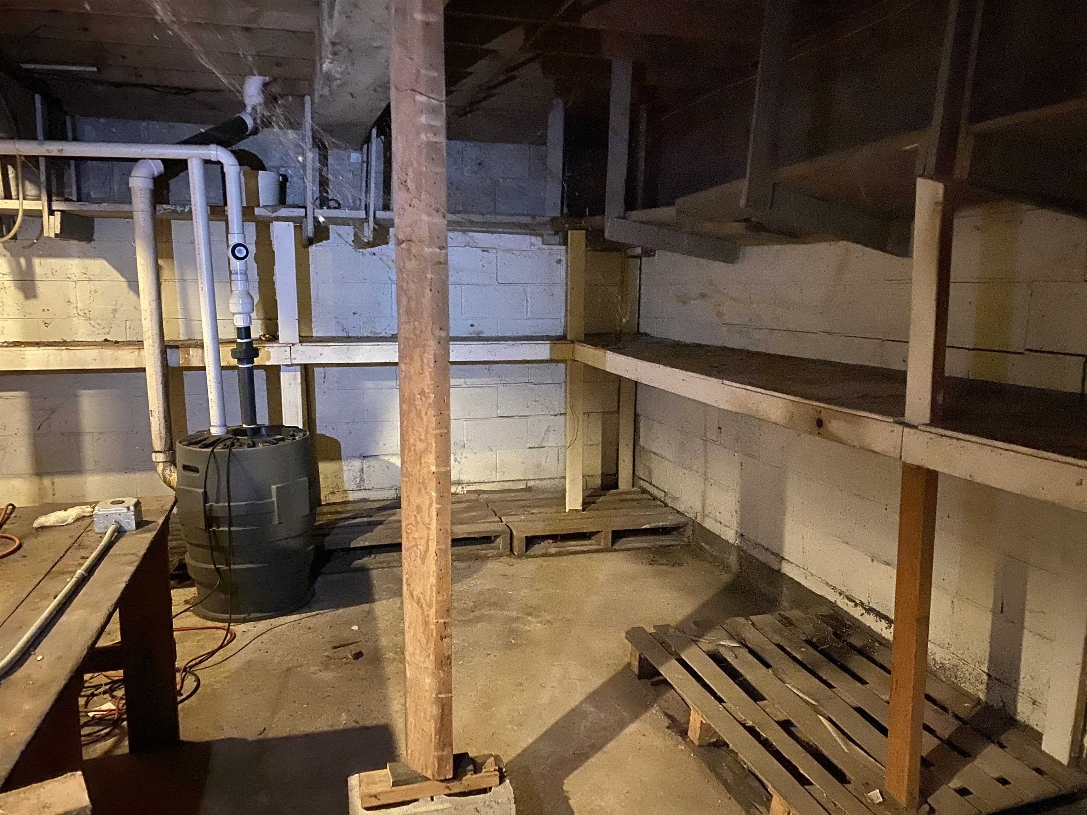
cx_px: 544
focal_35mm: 26
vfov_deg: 53.1
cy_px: 408
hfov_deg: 67.3
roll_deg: -0.3
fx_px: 816
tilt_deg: -7.5
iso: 1250
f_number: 1.8
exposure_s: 1/15
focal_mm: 4.25
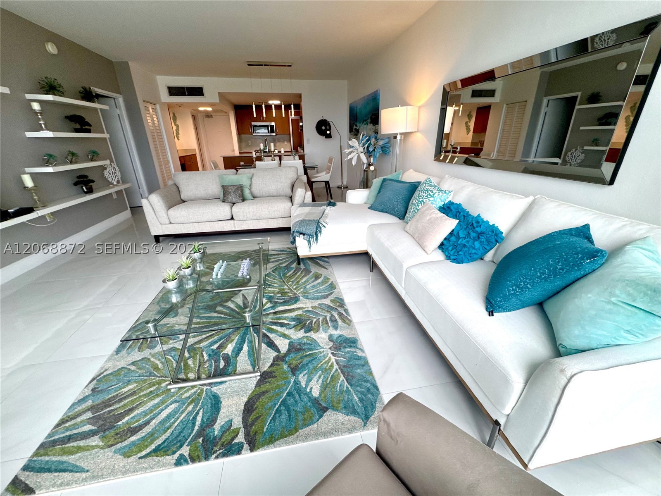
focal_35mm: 14
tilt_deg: -22.3
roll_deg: +1.7
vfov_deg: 85.7
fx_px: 267
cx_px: 330
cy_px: 248
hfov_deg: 102.1
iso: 100
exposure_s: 1/120
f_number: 2.2
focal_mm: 2.22
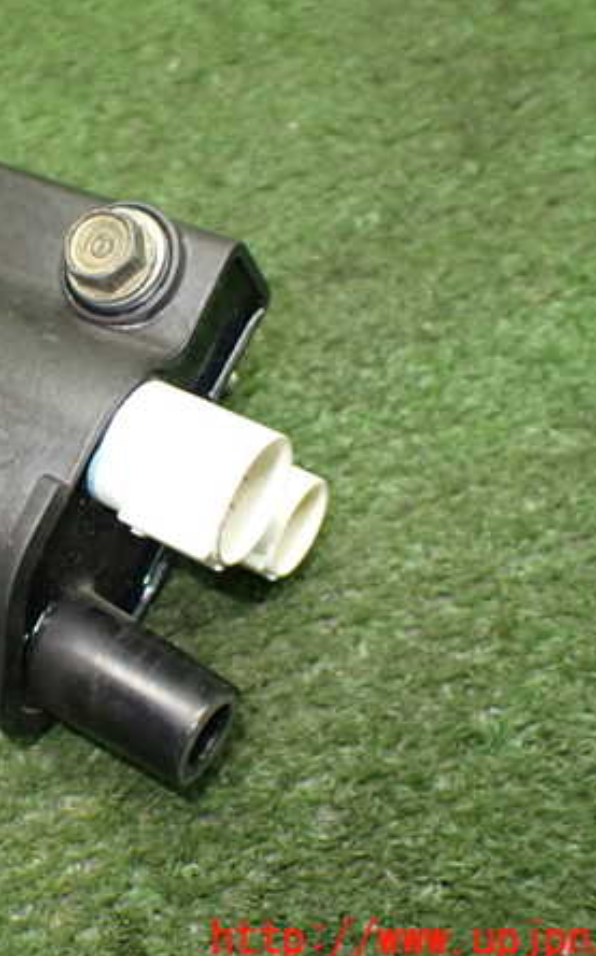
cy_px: 482
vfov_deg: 46.2
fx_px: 1119
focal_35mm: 43
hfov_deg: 28.6
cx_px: 52
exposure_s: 1/125
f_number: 2.3
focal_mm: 5.4
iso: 800
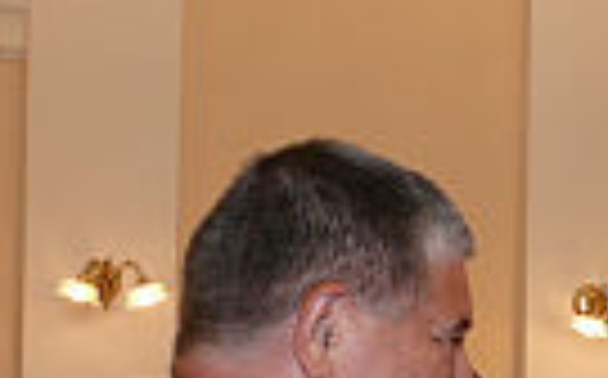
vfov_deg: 10.2
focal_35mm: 124
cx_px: 793
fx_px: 2052
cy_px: 567
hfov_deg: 16.0
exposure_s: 1/30
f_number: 4
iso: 100
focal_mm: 7.4
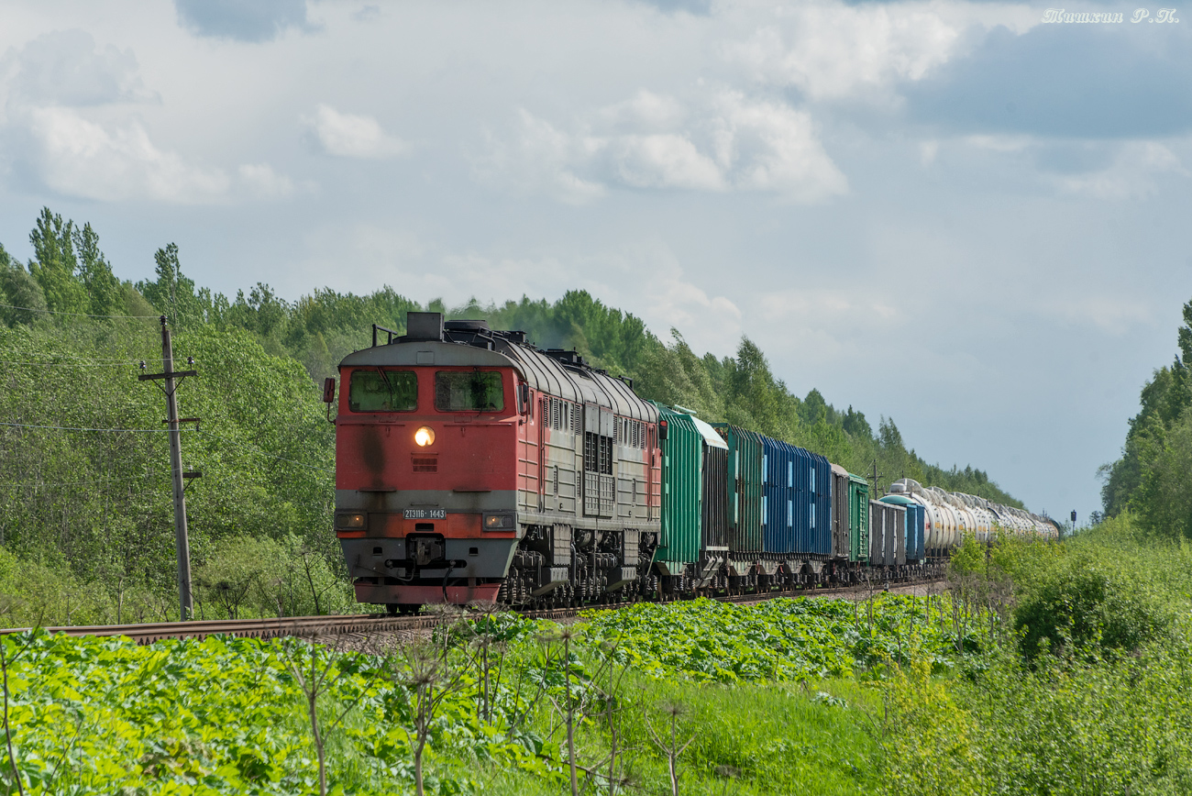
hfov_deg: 10.8
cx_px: 596
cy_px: 398
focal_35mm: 190
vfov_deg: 7.2
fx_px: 6294
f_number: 8
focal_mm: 190
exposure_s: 1/1600
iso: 320
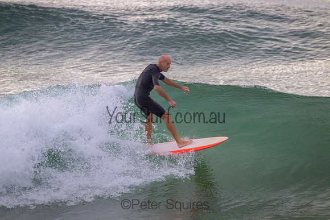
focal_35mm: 800
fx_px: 7335
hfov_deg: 2.6
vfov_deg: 1.7
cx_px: 165
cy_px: 110
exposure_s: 1/2000
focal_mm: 800
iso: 2500
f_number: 11
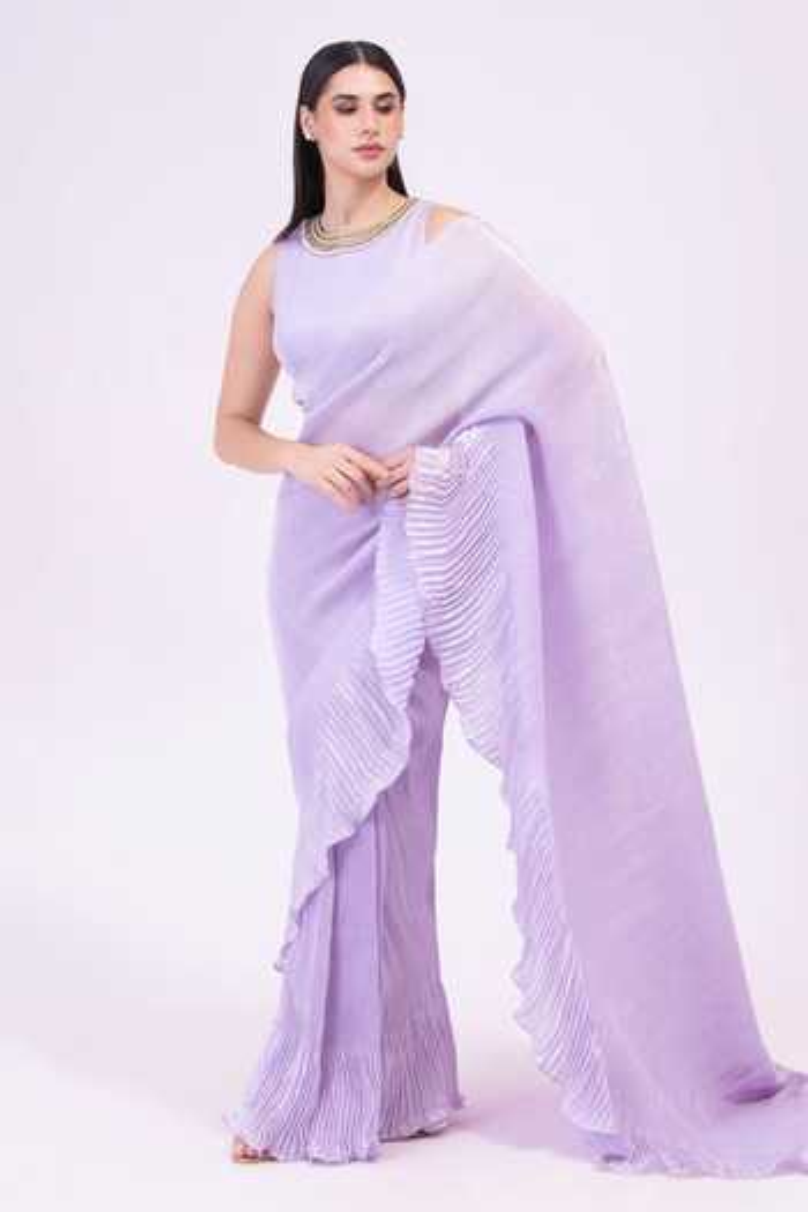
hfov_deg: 19.5
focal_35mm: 70
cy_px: 606
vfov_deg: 28.8
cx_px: 404
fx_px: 2356
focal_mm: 70
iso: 250
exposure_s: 1/125
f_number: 9
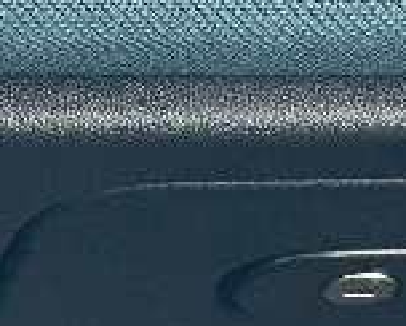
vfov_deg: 4.5
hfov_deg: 5.3
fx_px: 4115
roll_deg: -0.3
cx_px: -772
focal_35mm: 342
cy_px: -110
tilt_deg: -26.3
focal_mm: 6
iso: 64
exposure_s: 1/99
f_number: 2
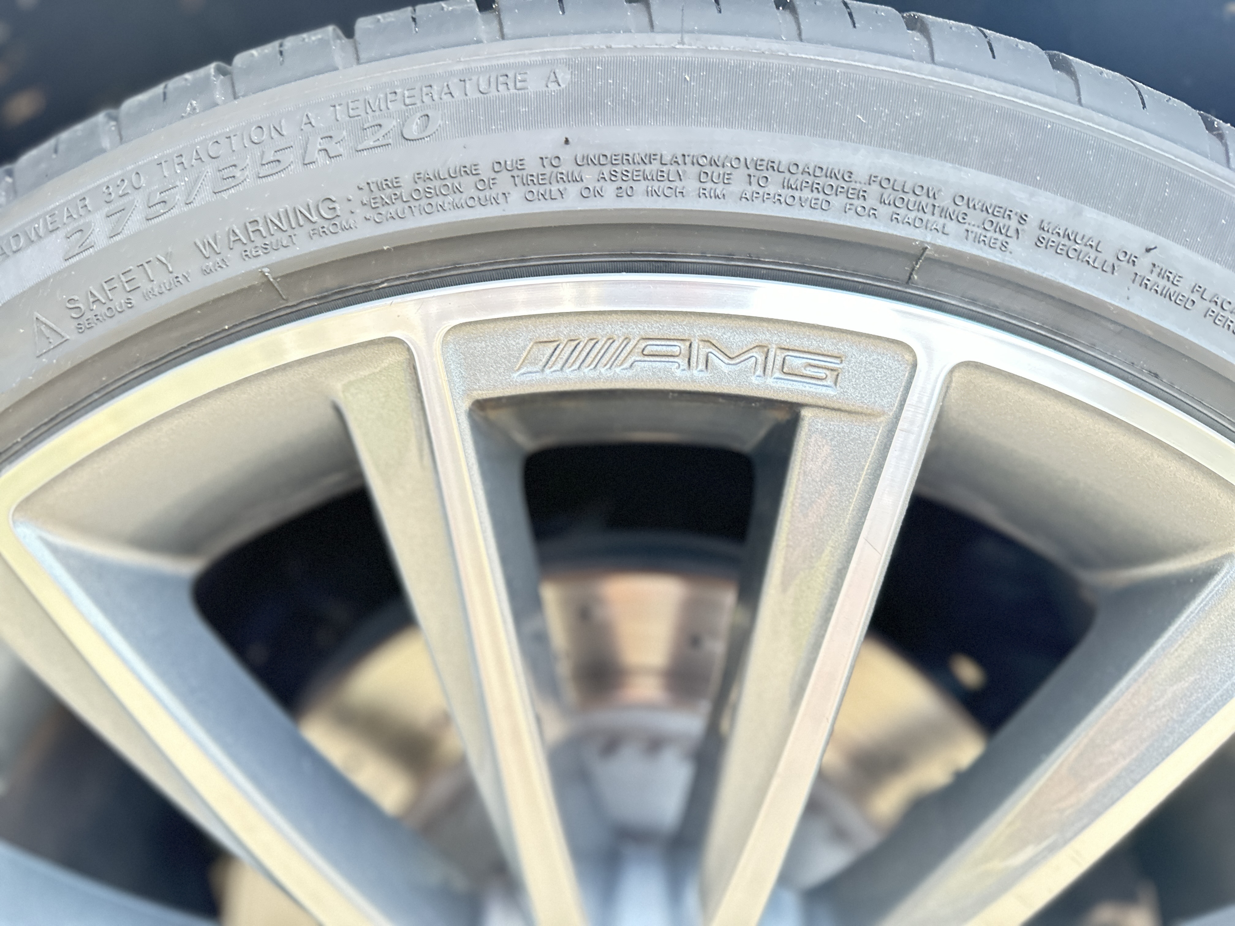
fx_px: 856
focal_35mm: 24
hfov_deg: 71.6
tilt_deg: -11.0
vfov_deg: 56.8
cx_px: 618
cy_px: 463
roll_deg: -1.0
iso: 1000
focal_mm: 6.86
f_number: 1.78
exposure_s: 1/49
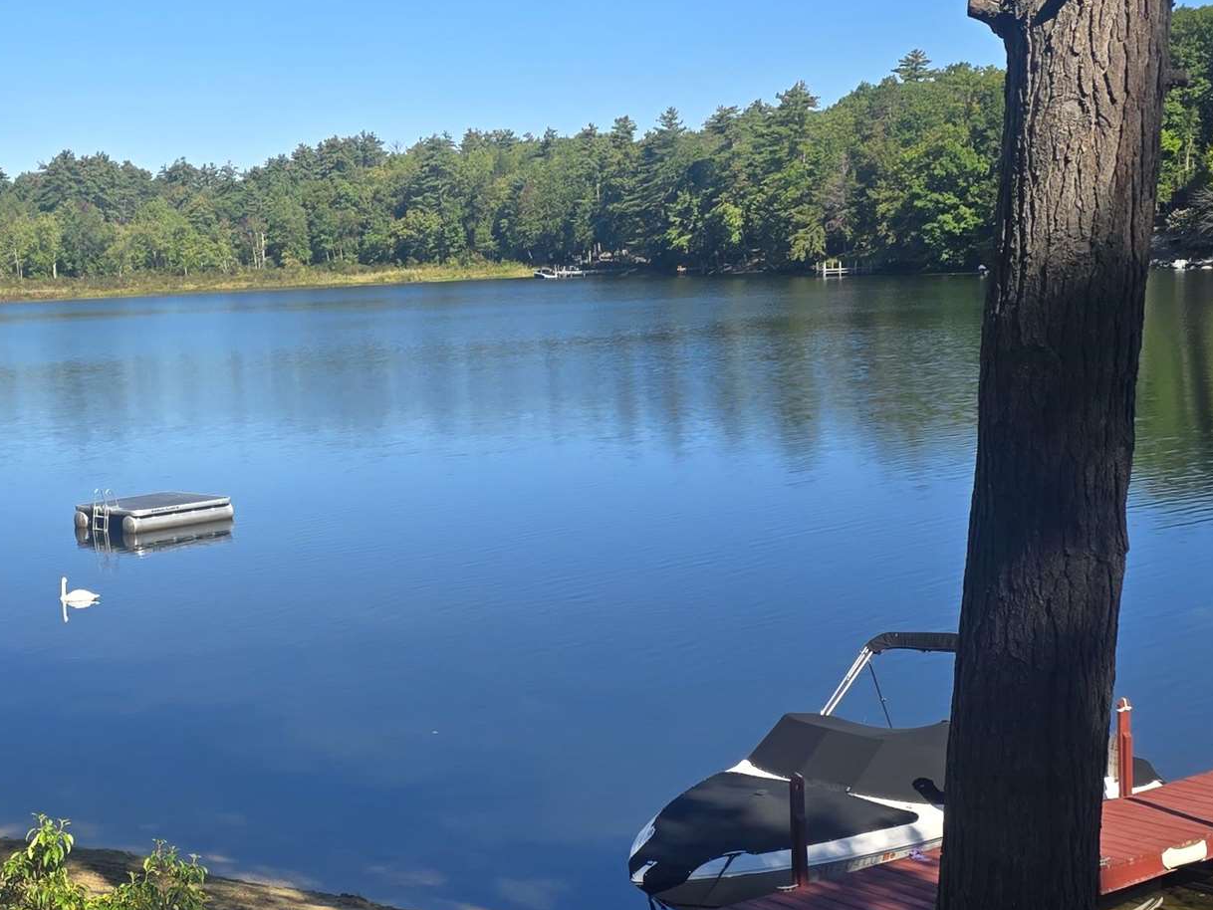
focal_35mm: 58
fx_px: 2033
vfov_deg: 25.2
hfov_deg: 32.0
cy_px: 473
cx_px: 183
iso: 12
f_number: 1.7
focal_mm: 6.3
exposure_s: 1/503
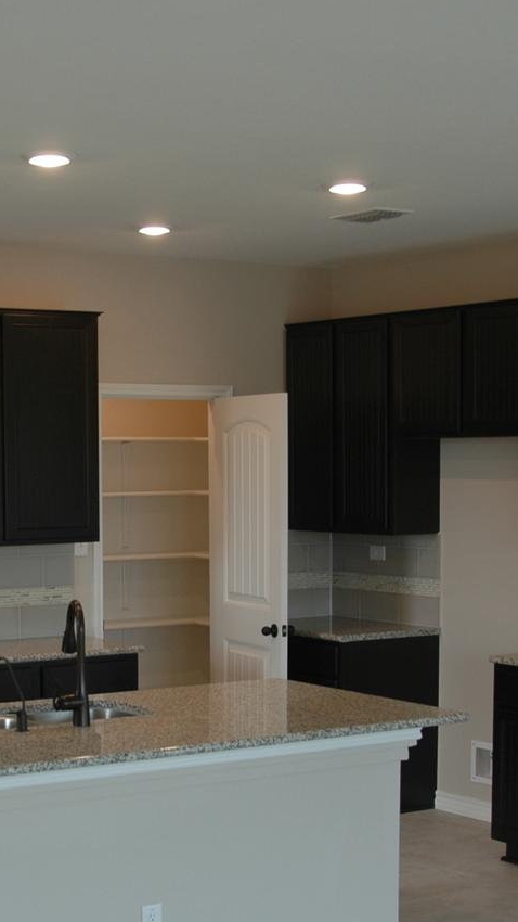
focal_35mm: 66
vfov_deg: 31.7
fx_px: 1612
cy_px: 579
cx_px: 78
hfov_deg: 18.0
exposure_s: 1/50
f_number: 3.8
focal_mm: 22
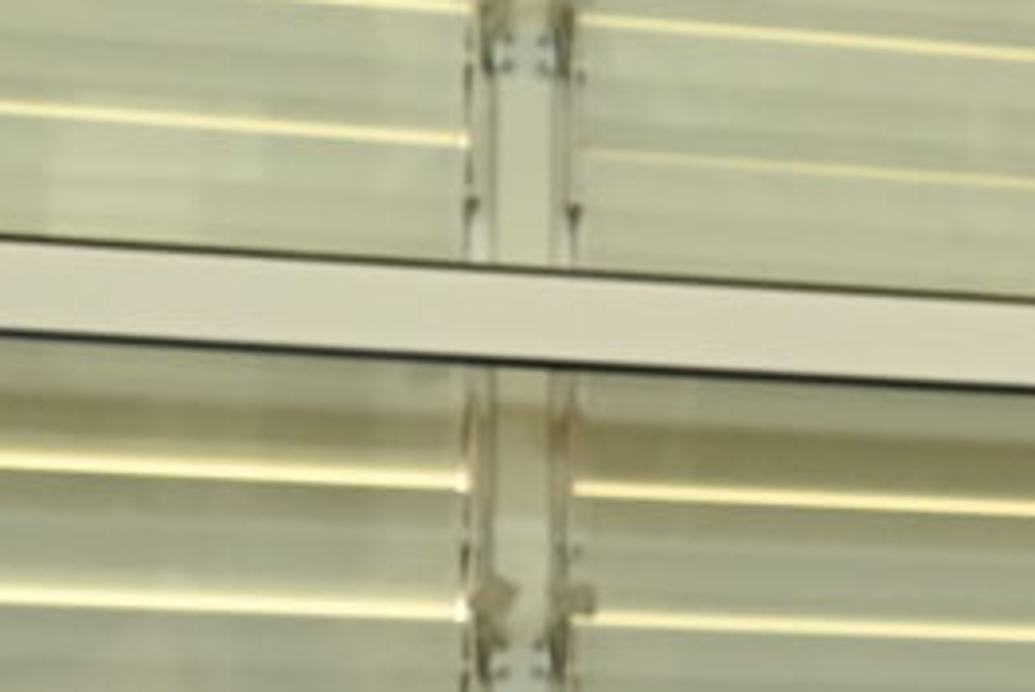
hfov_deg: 8.4
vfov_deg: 6.1
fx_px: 6386
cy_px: 1163
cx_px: 2527
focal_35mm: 222
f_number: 5
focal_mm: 42
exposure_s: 1/160
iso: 1000
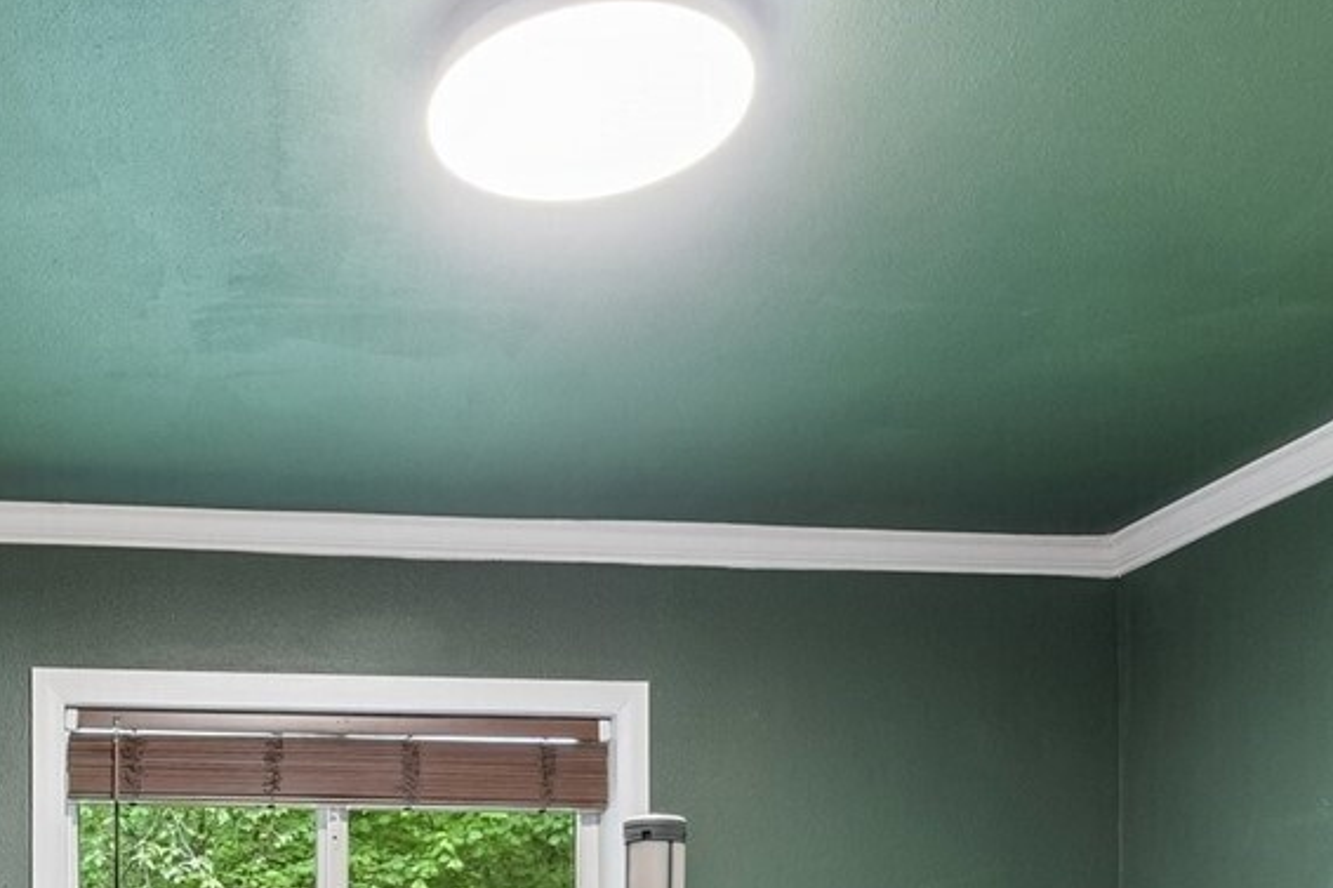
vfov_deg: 26.8
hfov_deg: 41.3
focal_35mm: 45
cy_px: 1035
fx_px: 1666
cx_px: 225
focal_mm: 10
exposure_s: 1
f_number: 9
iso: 250
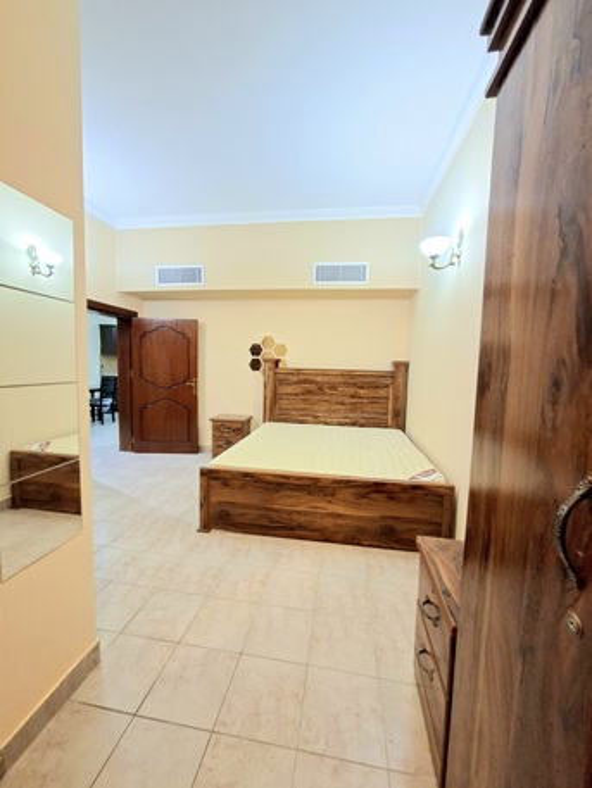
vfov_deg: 106.2
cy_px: 394
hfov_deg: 89.9
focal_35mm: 13
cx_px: 296
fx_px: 296
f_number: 2.2
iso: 500
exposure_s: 1/24
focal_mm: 1.74
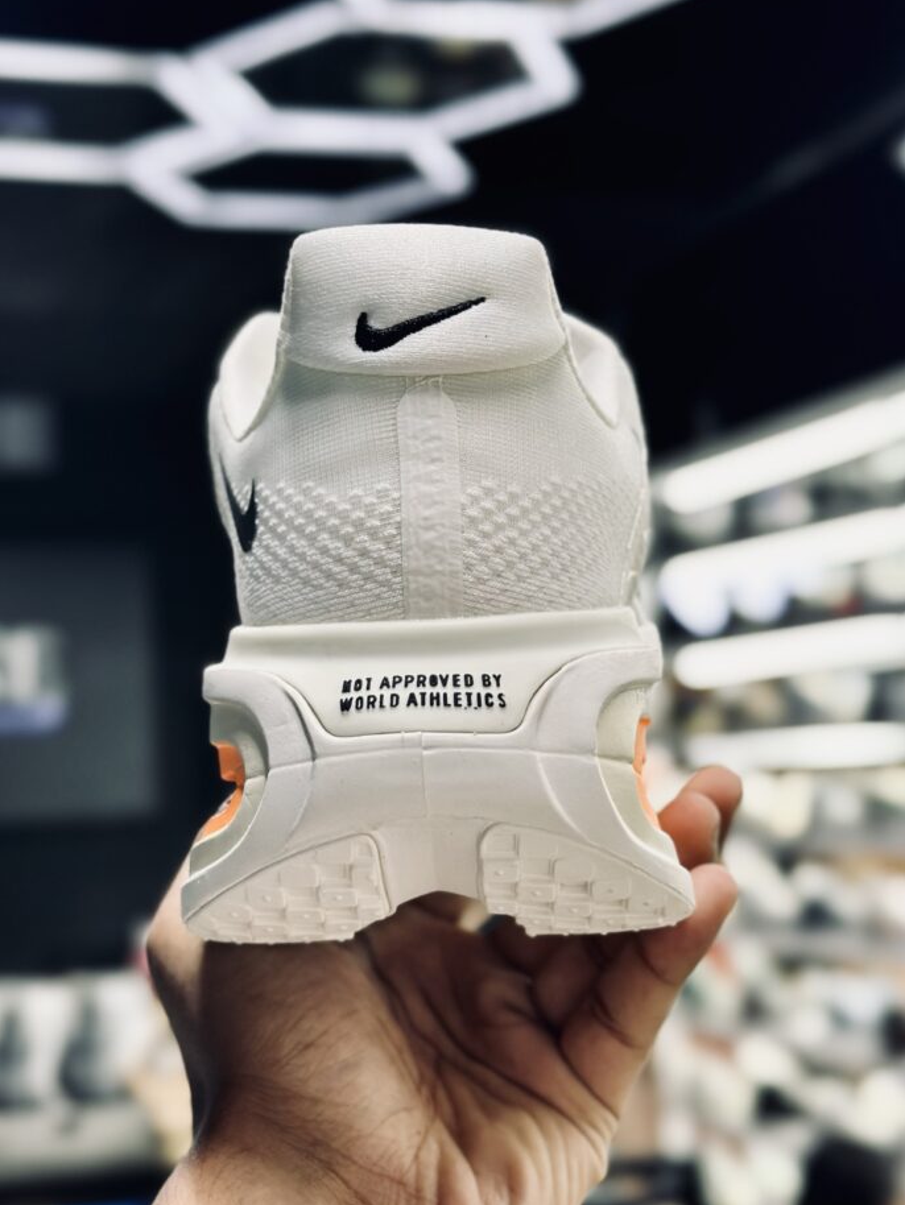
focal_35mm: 49
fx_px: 1707
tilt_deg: +4.4
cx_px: 460
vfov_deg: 38.9
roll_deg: -0.5
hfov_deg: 29.7
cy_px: 602
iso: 80
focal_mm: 6.86
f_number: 1.78
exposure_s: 1/100
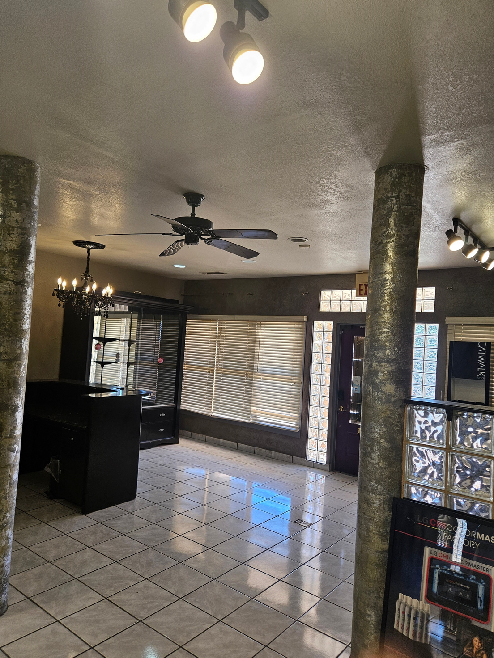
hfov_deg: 56.8
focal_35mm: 24
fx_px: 457
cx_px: 240
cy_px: 329
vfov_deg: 71.6
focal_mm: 5.4
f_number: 1.8
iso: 80
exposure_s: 1/120
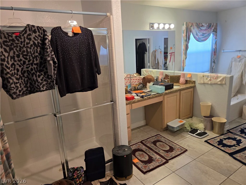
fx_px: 163
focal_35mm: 23
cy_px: 92
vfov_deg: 58.9
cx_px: 123
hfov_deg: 73.9
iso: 200
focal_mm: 5.4
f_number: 1.8
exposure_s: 1/120
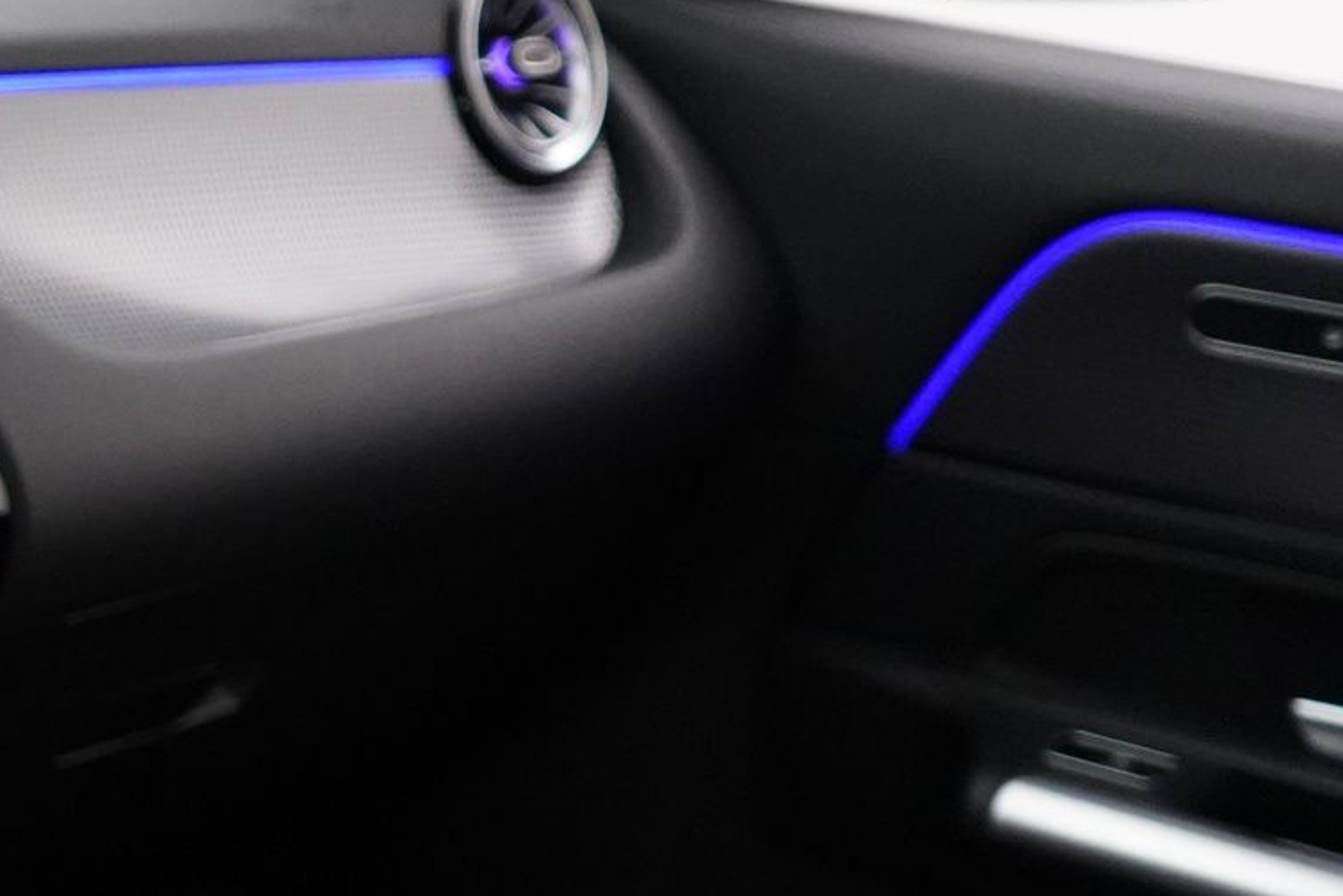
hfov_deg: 18.5
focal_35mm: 96
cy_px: 675
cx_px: -729
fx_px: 3583
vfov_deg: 14.2
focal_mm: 29
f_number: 3.5
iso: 5000
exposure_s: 1/160
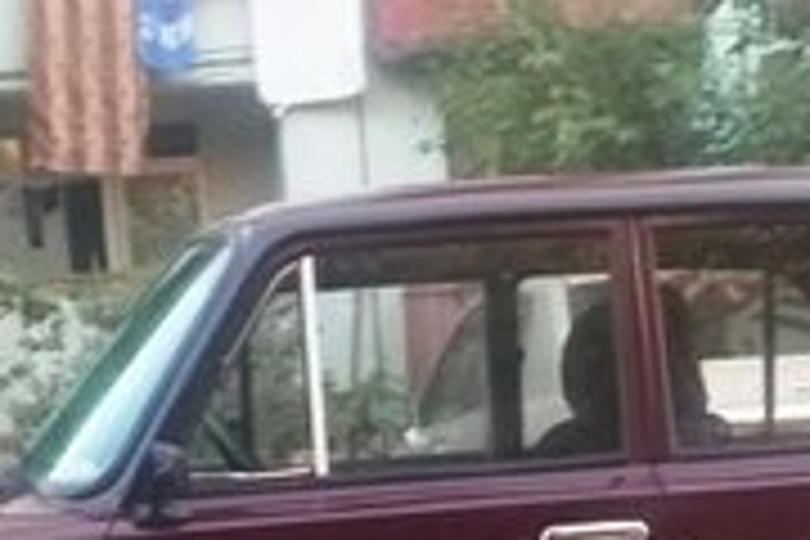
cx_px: 598
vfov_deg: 11.0
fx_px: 2655
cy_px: 889
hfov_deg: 17.3
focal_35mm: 118
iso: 80
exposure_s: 1/33
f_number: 2.2
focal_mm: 3.3
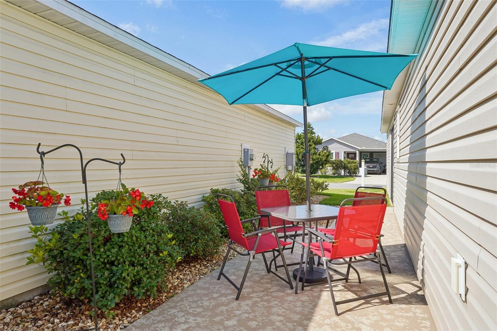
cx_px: 248
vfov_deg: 55.1
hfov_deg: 76.1
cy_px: 166
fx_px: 317
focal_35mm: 23
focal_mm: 23
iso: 125
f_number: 20
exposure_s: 1/30
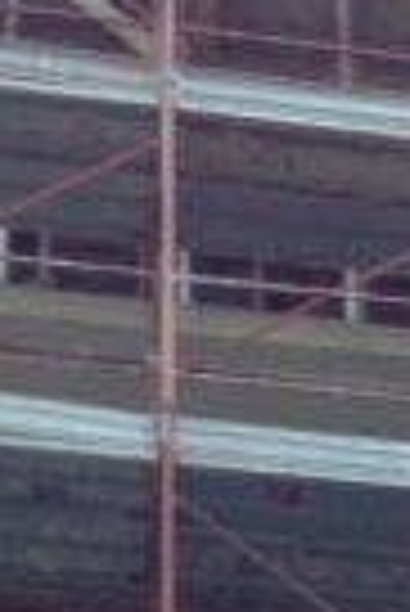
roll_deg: +1.2
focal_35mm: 258
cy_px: 1431
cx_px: 1072
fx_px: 4396
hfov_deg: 5.1
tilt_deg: +24.9
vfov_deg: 7.5
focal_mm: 4.12
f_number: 2.4
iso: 50
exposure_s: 1/120
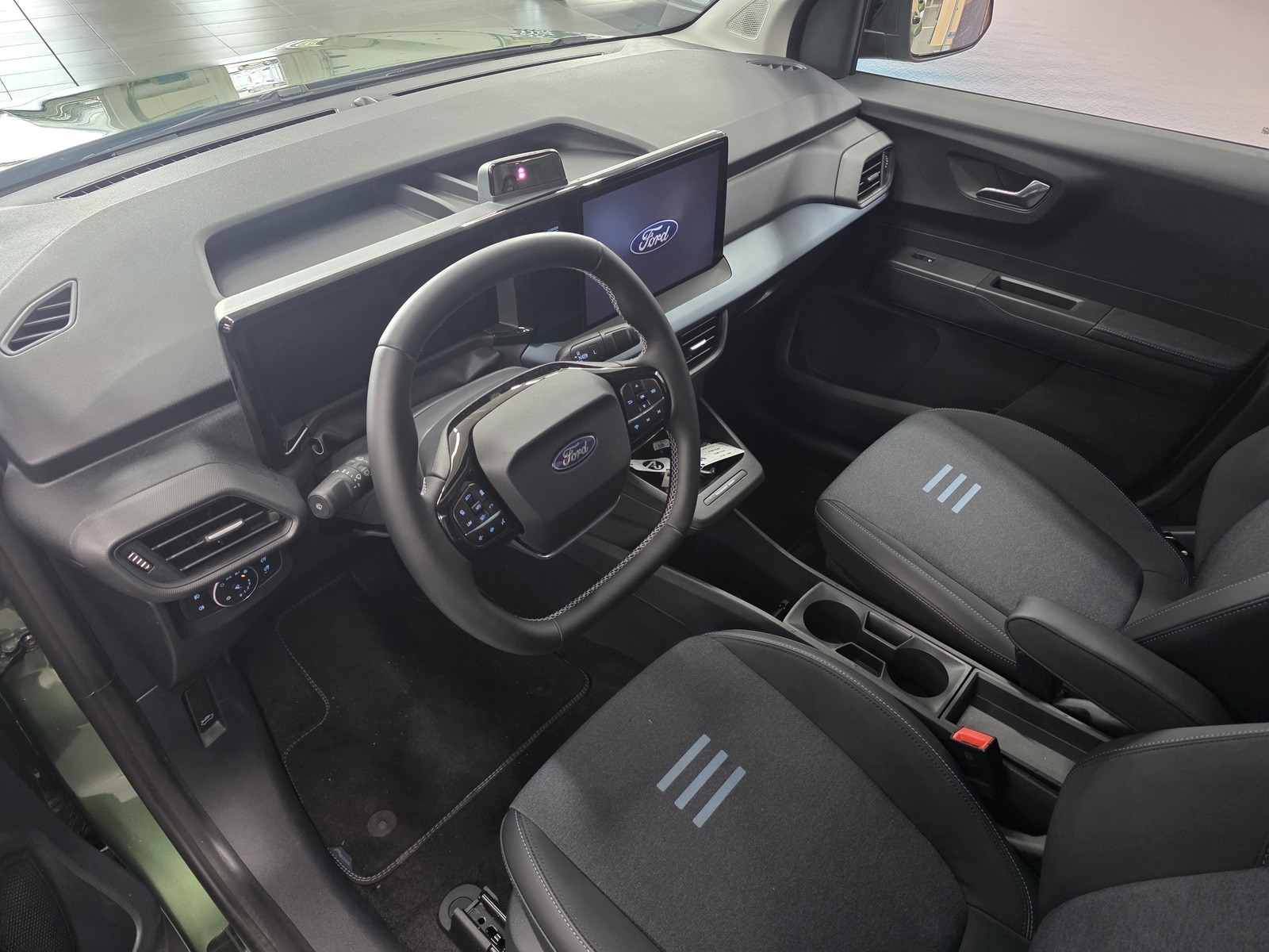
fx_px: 843
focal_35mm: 23
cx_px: 634
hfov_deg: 73.9
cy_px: 476
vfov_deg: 58.9
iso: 640
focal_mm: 6.3
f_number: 1.7
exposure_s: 1/54
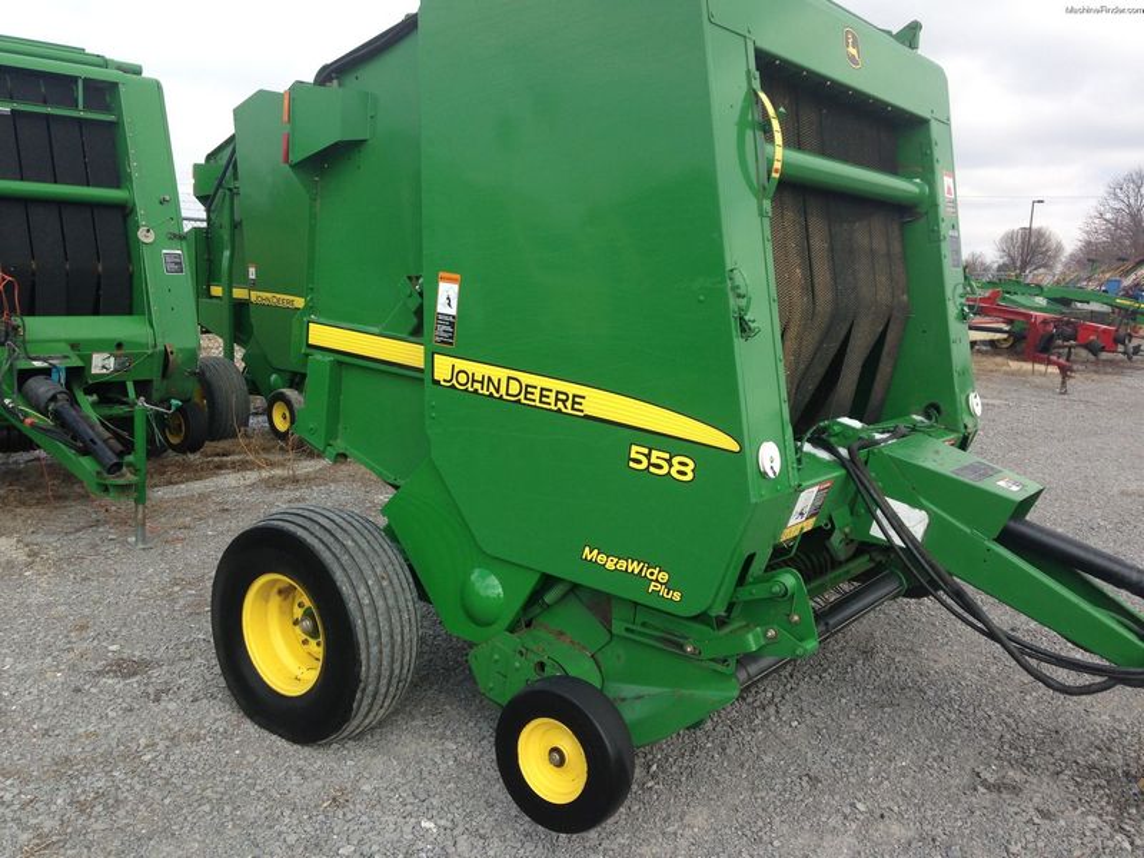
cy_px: 429
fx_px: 1091
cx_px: 572
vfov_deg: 42.9
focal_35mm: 33
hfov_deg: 55.4
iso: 50
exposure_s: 1/775
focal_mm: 4.12
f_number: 2.4
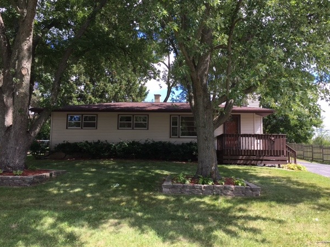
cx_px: 171
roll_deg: -0.7
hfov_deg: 58.3
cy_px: 120
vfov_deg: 45.4
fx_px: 295
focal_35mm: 31
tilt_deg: +5.6
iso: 25
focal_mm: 4.15
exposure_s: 1/371
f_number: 2.2
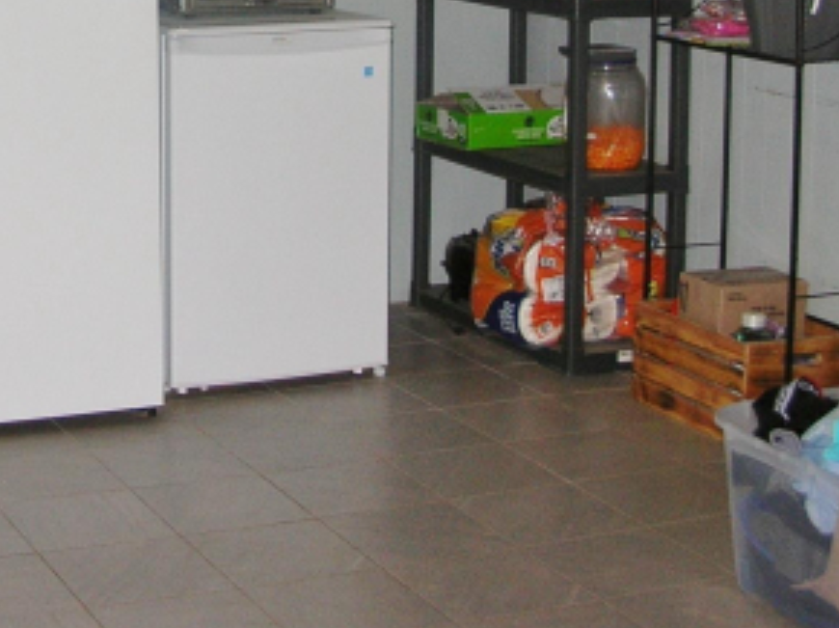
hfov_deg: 23.3
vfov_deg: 17.1
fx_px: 2010
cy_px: -84
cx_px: 176
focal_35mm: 83
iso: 67
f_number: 2.7
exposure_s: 1/60.1
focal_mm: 6
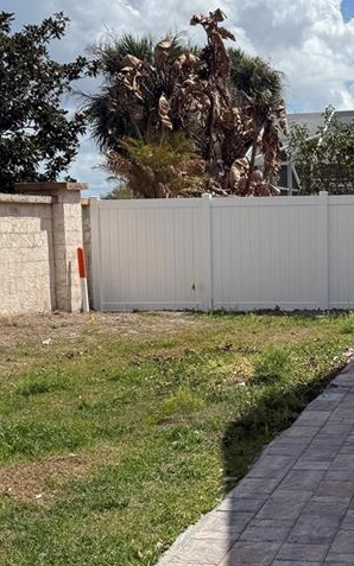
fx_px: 988
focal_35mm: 64
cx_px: 285
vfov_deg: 32.0
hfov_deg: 20.1
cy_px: 278
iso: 80
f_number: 1.78
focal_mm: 6.76
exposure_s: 1/6711
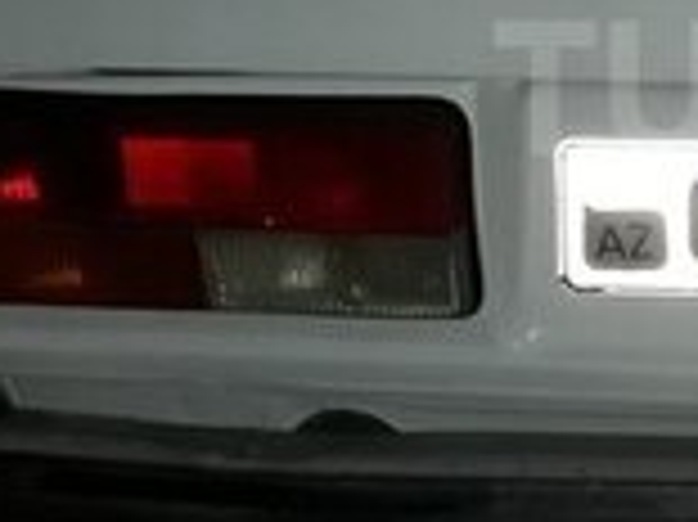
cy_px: 88
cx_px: 955
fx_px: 2317
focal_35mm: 115
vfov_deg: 12.8
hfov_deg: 16.1
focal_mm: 3.6
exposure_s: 1/33
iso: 125
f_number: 1.9
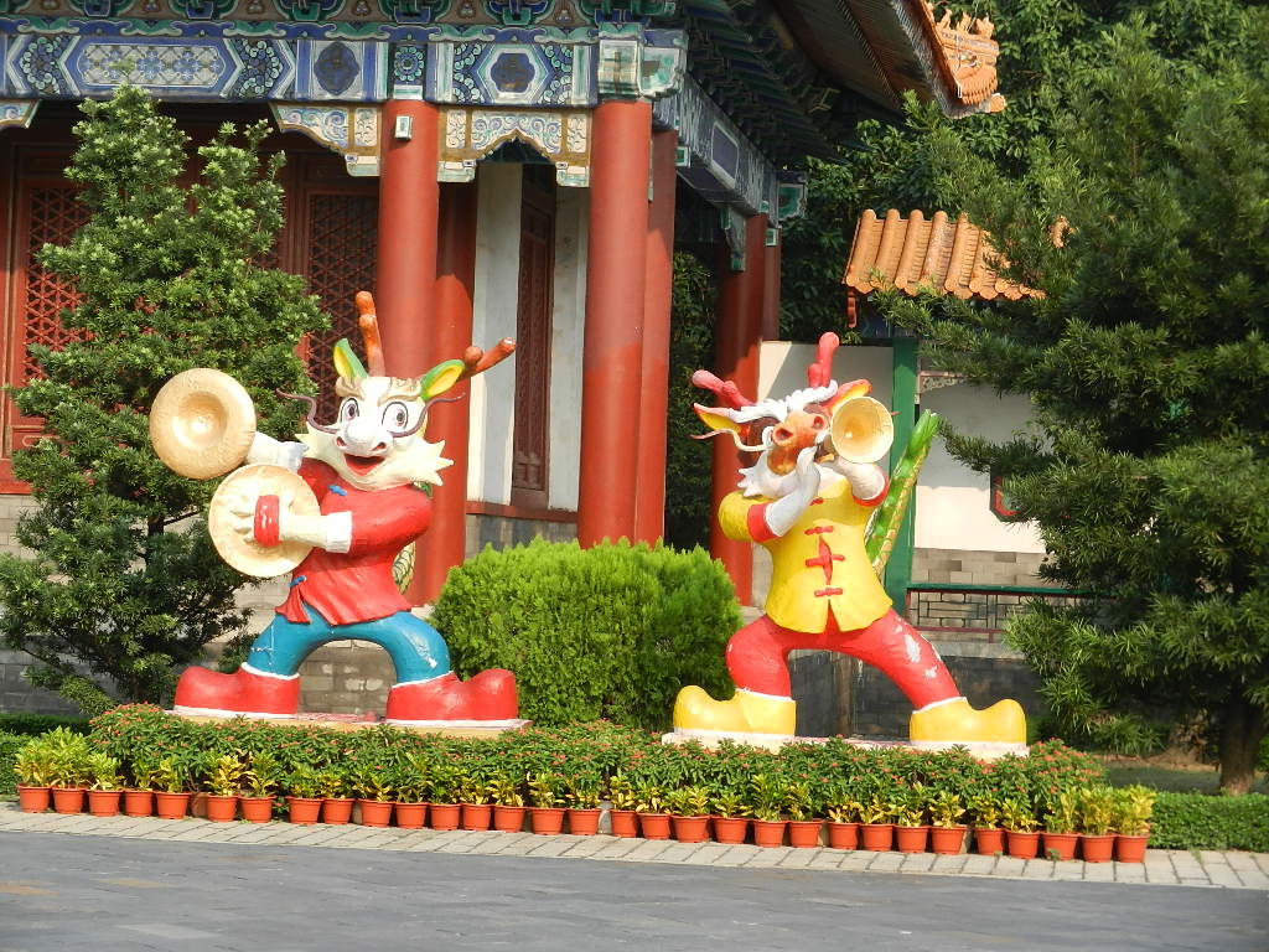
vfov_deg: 14.0
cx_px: 634
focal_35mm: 106
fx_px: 3886
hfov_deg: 18.5
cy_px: 476
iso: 160
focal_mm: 19.1
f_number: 5
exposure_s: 1/400
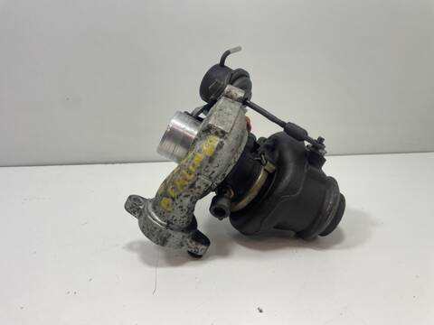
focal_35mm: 26
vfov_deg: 53.1
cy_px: 162
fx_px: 326
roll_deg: +1.6
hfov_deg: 67.3
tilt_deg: -17.0
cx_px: 217
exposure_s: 1/100
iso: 80
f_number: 1.6
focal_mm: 4.2
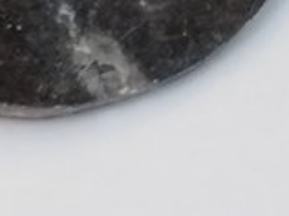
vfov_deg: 4.2
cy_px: -242
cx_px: 344
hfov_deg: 5.6
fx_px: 2918
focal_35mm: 350
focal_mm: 4.75
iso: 400
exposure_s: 1/60
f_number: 1.8
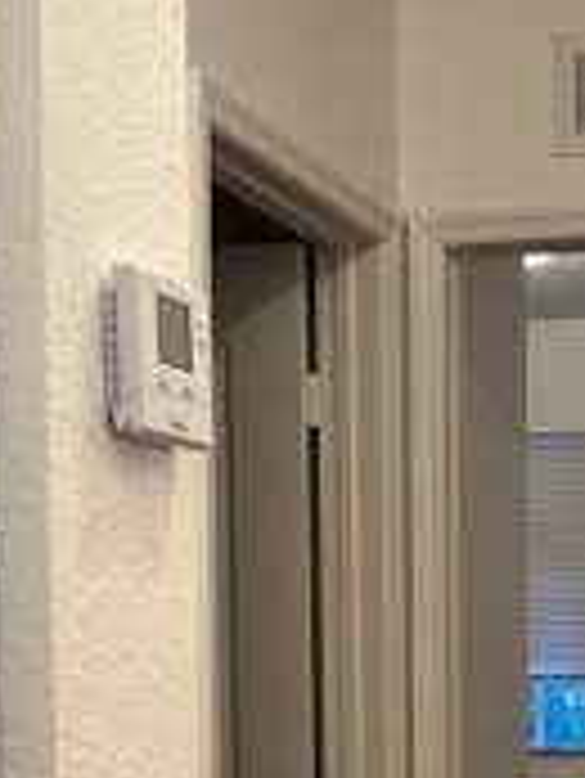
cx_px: 585
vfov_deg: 19.3
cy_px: 926
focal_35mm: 96
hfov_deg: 15.2
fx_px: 2161
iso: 100
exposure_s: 1/120
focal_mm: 5.7
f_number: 1.5
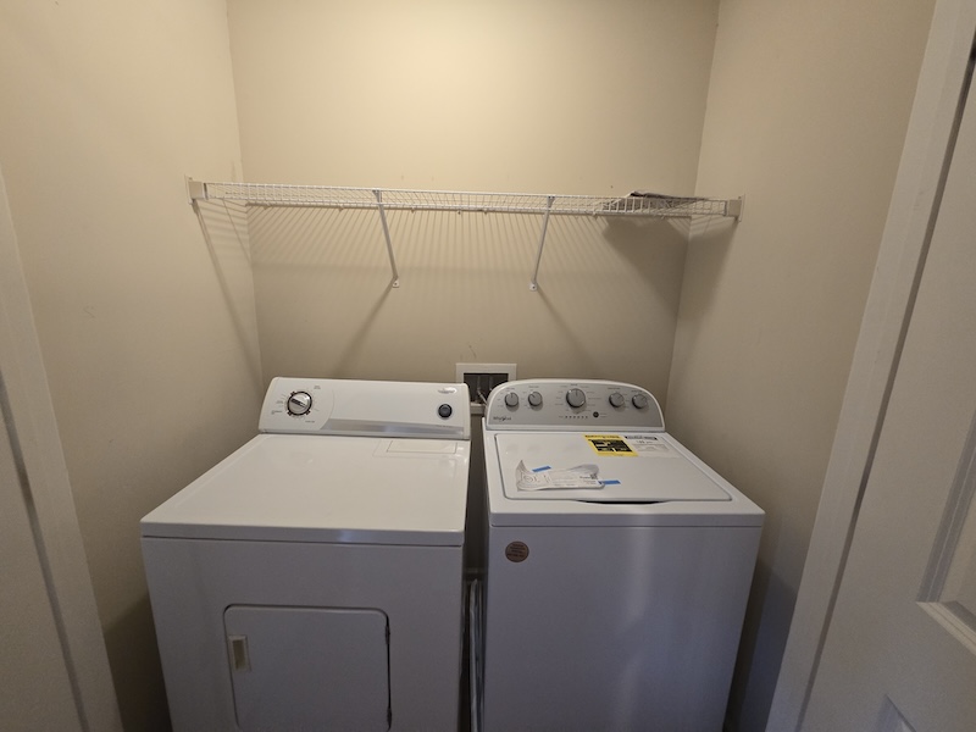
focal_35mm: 13
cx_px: 488
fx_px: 367
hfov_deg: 106.2
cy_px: 366
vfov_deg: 89.9
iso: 250
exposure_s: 1/60
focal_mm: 2.2
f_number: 2.2
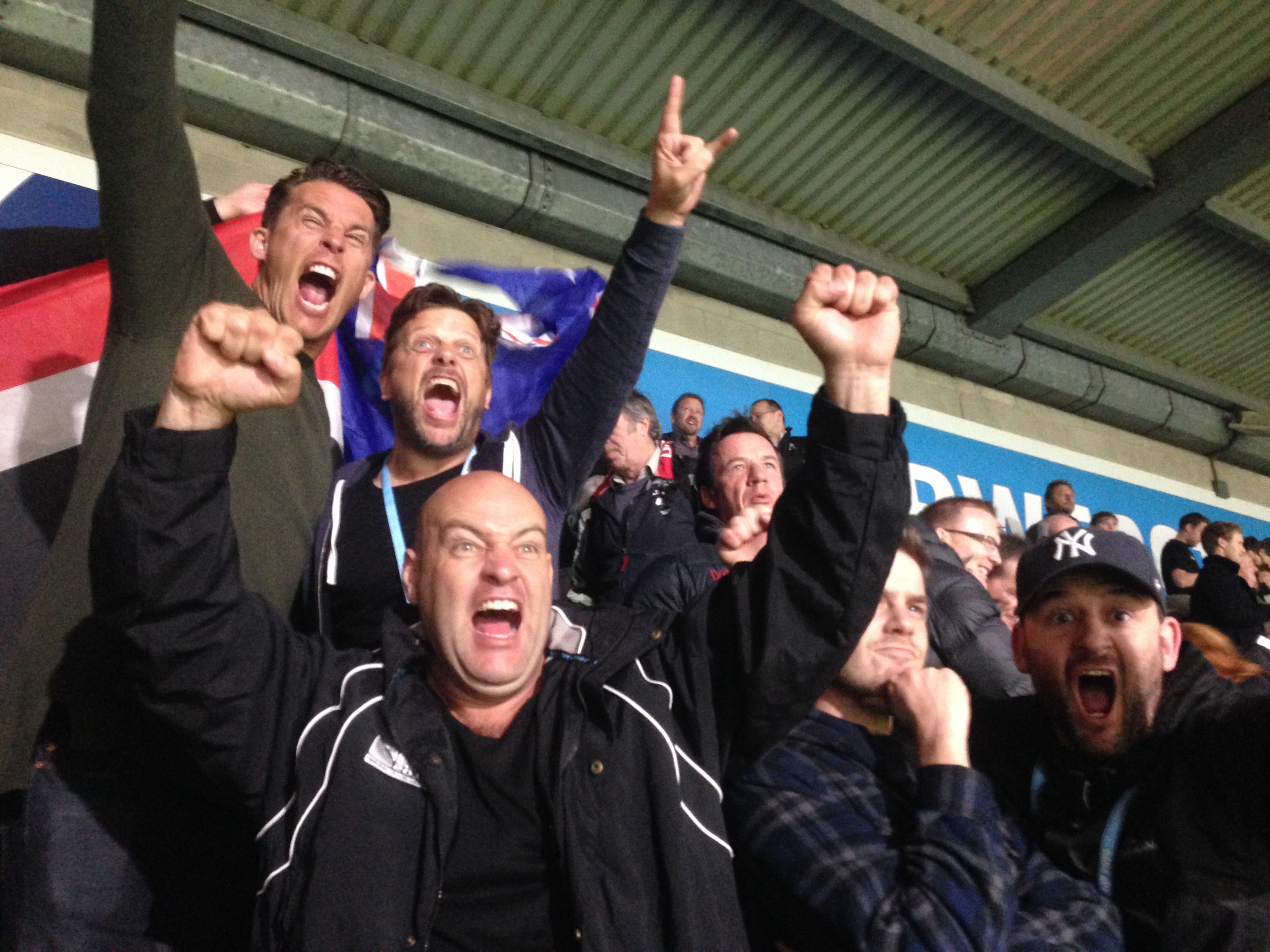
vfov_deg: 42.9
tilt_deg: +23.2
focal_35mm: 33
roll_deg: +1.4
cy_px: 476
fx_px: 1211
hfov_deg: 55.4
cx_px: 635
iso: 400
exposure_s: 1/15
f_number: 2.4
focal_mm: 4.12
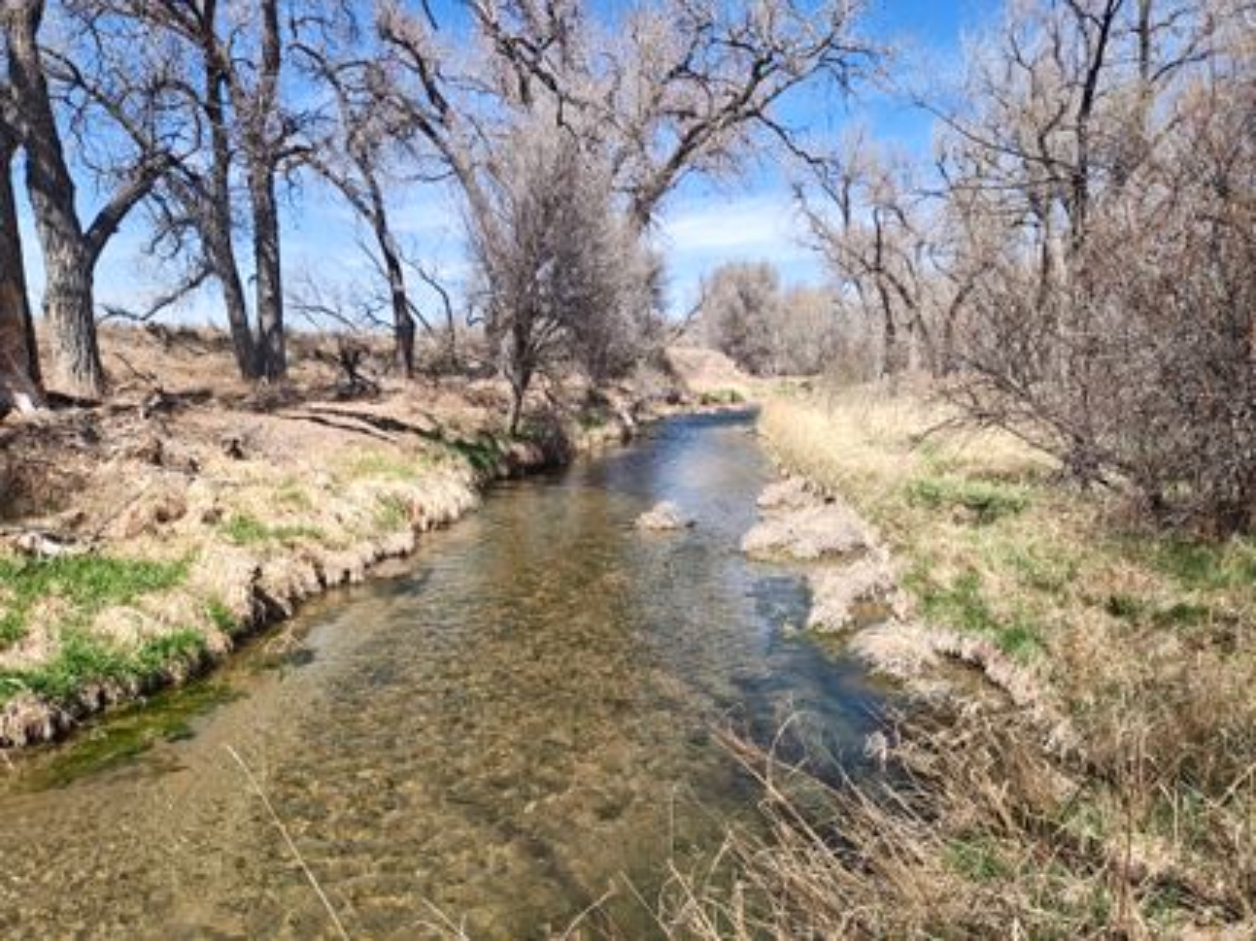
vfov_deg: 54.9
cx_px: 628
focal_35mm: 25
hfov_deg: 69.4
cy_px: 470
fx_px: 907
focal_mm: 4.68
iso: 100
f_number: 1.7
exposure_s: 1/787
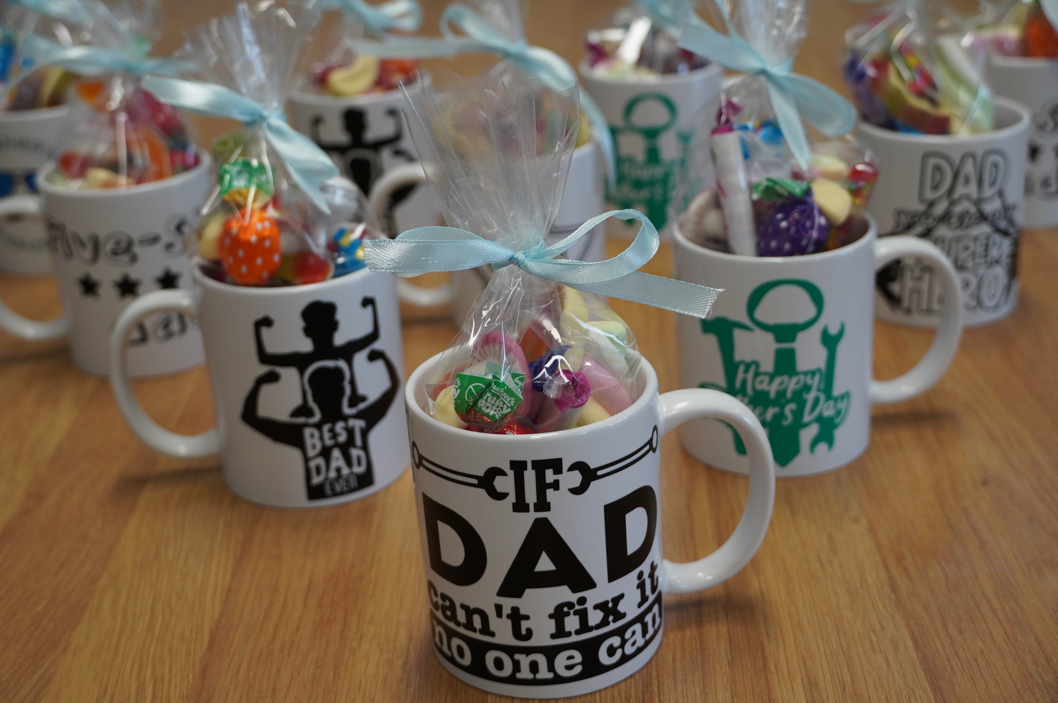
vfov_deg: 26.4
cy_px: 352
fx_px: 1497
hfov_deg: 38.9
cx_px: 529
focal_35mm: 51
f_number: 4.5
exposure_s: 1/160
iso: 800
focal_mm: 34
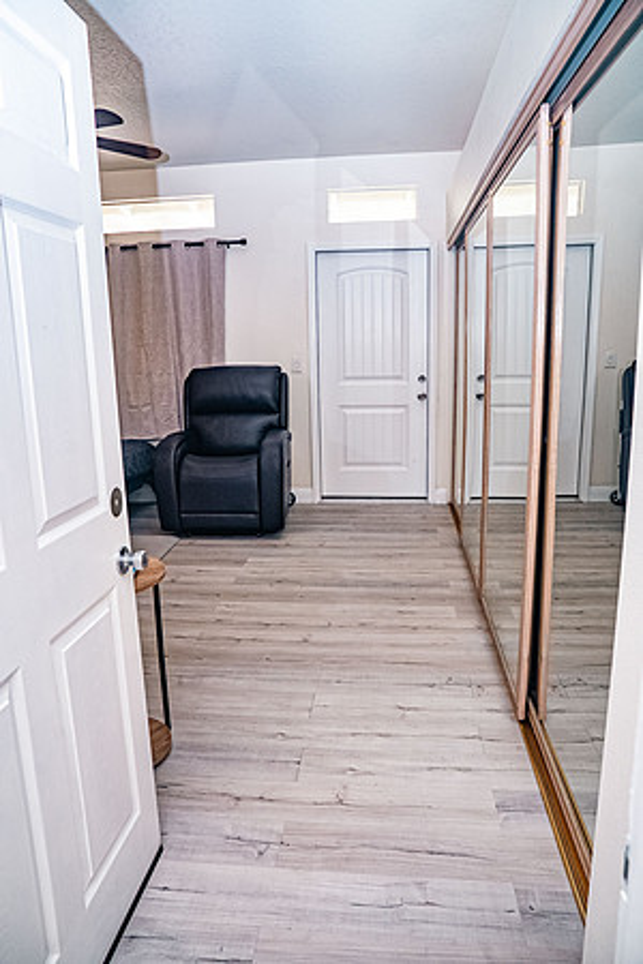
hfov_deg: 53.1
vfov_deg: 73.7
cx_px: 322
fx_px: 643
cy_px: 482
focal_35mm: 24
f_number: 5.6
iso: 1000
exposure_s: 1/100
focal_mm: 24
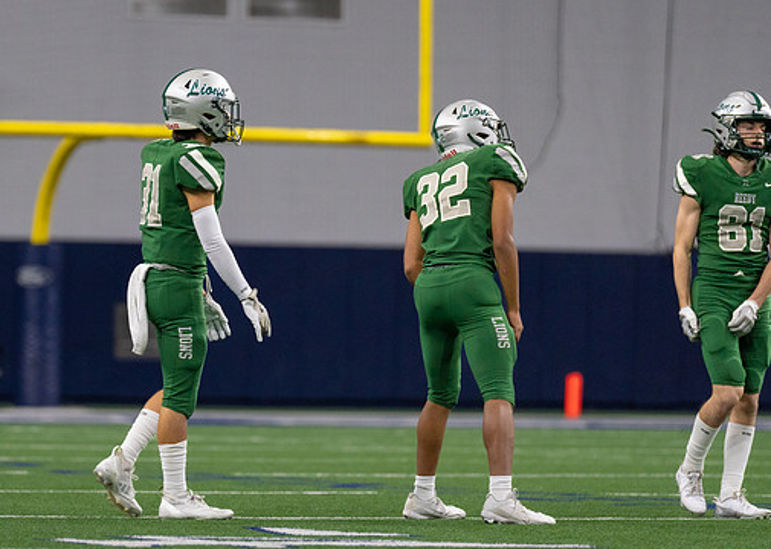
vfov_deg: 4.4
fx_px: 7090
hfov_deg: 6.2
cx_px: 165
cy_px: 302
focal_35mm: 324
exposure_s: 1/1000
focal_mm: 200
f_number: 2.8
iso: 2000
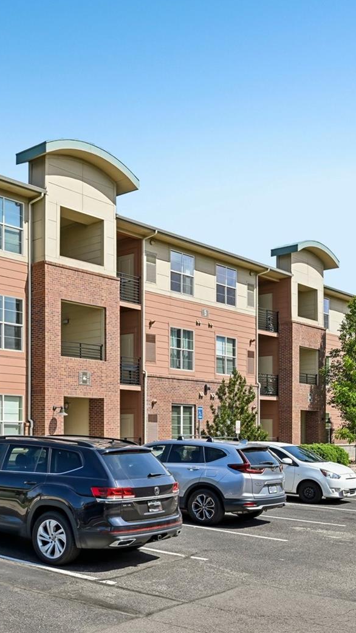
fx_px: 635
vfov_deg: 53.0
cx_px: 1
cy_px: 310
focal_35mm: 38
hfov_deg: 29.3
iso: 64
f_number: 10
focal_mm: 23.5
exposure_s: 1/100
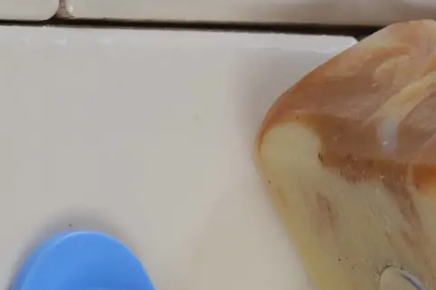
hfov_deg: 6.1
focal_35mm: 337
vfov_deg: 4.1
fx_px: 4080
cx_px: 407
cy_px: 351
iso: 80
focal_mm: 56
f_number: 8
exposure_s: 1/6.5
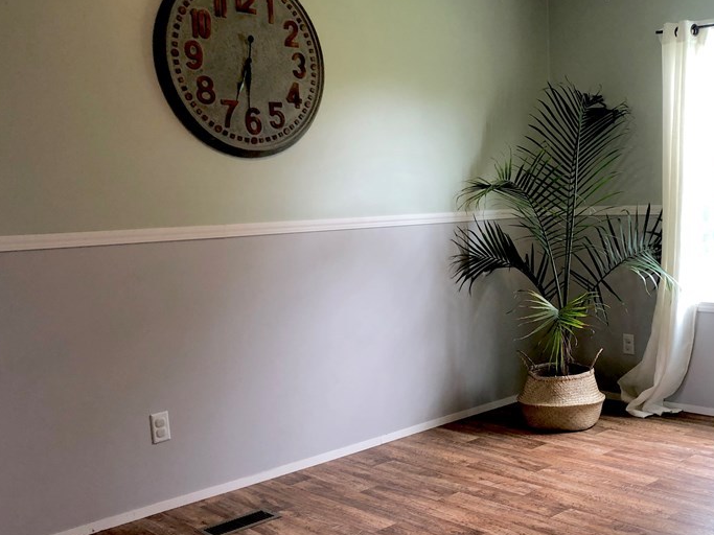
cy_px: 290
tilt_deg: -6.1
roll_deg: +2.2
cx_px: 494
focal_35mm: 42
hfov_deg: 43.9
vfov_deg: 34.3
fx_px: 866
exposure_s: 1/30
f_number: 1.8
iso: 25
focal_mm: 4
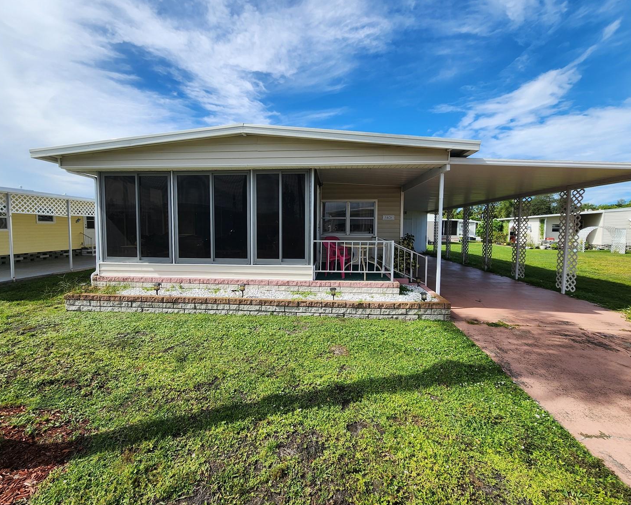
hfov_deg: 100.7
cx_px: 309
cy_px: 246
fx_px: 261
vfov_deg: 88.0
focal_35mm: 14
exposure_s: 1/1819
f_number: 2.2
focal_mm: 2.2
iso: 50
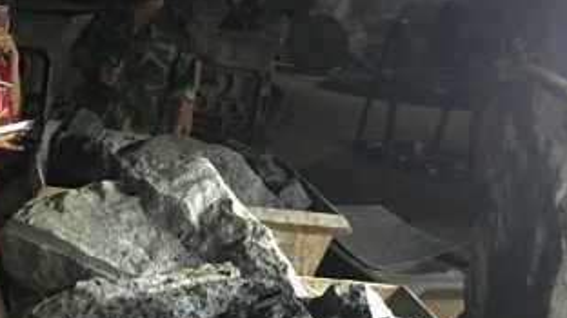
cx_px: 18
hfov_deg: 27.5
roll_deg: -8.0
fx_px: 1097
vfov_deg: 16.4
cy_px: 224
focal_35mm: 73
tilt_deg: -14.8
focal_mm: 4.15
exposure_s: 1/8
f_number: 2.2
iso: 160
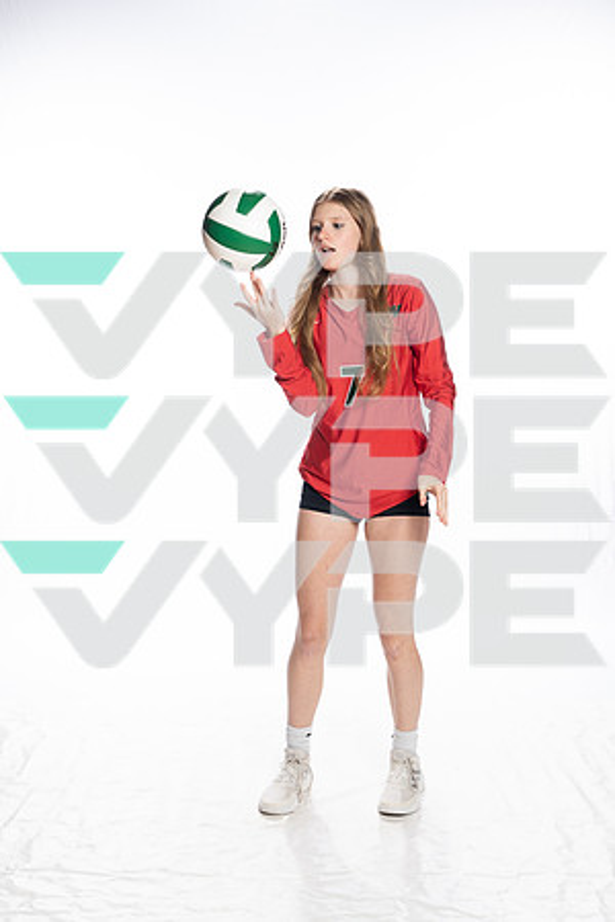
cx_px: 308
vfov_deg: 39.6
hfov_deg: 27.0
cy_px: 461
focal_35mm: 50
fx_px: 1281
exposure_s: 1/250
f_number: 8
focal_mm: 50
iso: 400
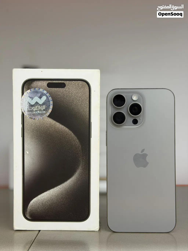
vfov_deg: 39.7
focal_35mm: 48
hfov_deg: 30.3
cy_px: 126
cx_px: 94
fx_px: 348
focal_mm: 6.76
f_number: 1.78
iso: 200
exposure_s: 1/50
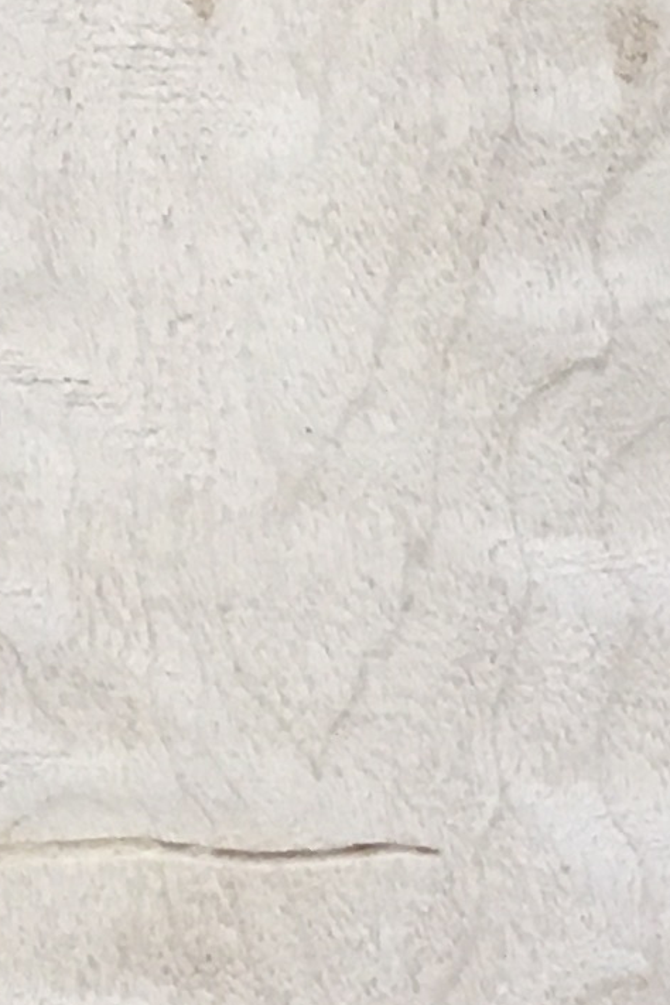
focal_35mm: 171
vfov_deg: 11.5
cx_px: 1110
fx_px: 4773
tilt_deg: -15.4
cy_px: 1556
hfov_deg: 7.8
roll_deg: -2.7
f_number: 2.2
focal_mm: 4.15
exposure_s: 1/33
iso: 64
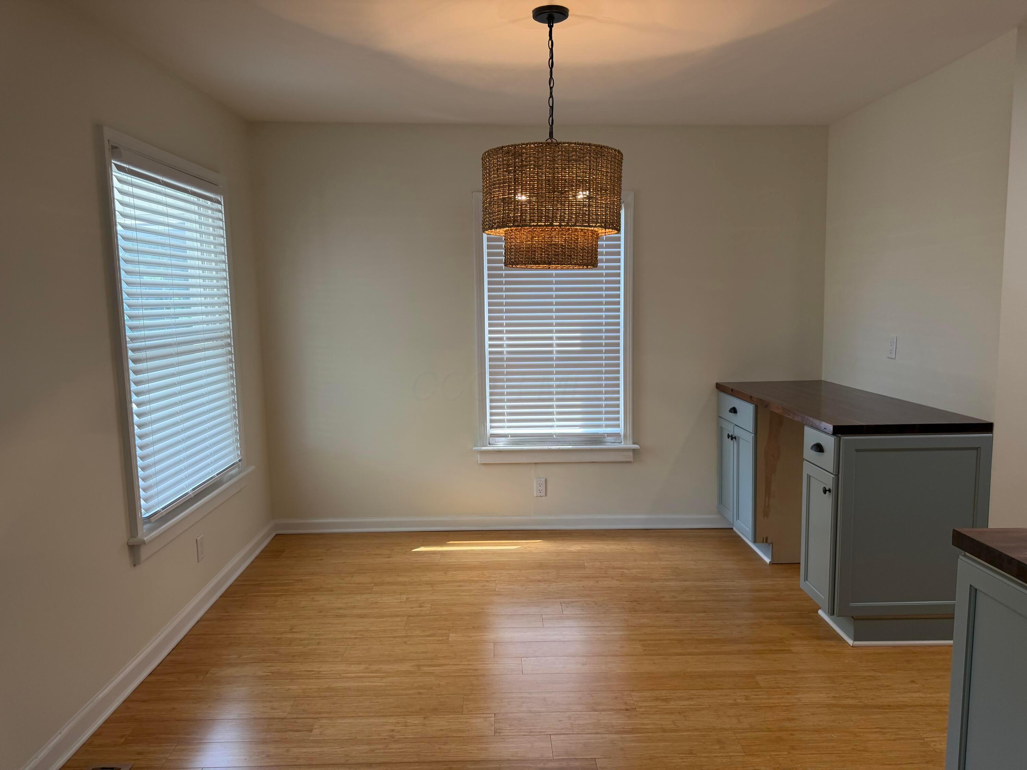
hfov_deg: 71.6
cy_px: 385
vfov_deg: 56.8
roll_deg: +0.7
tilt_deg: -6.5
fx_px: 712
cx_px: 514
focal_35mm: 24
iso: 125
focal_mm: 6.76
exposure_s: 1/158
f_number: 1.78
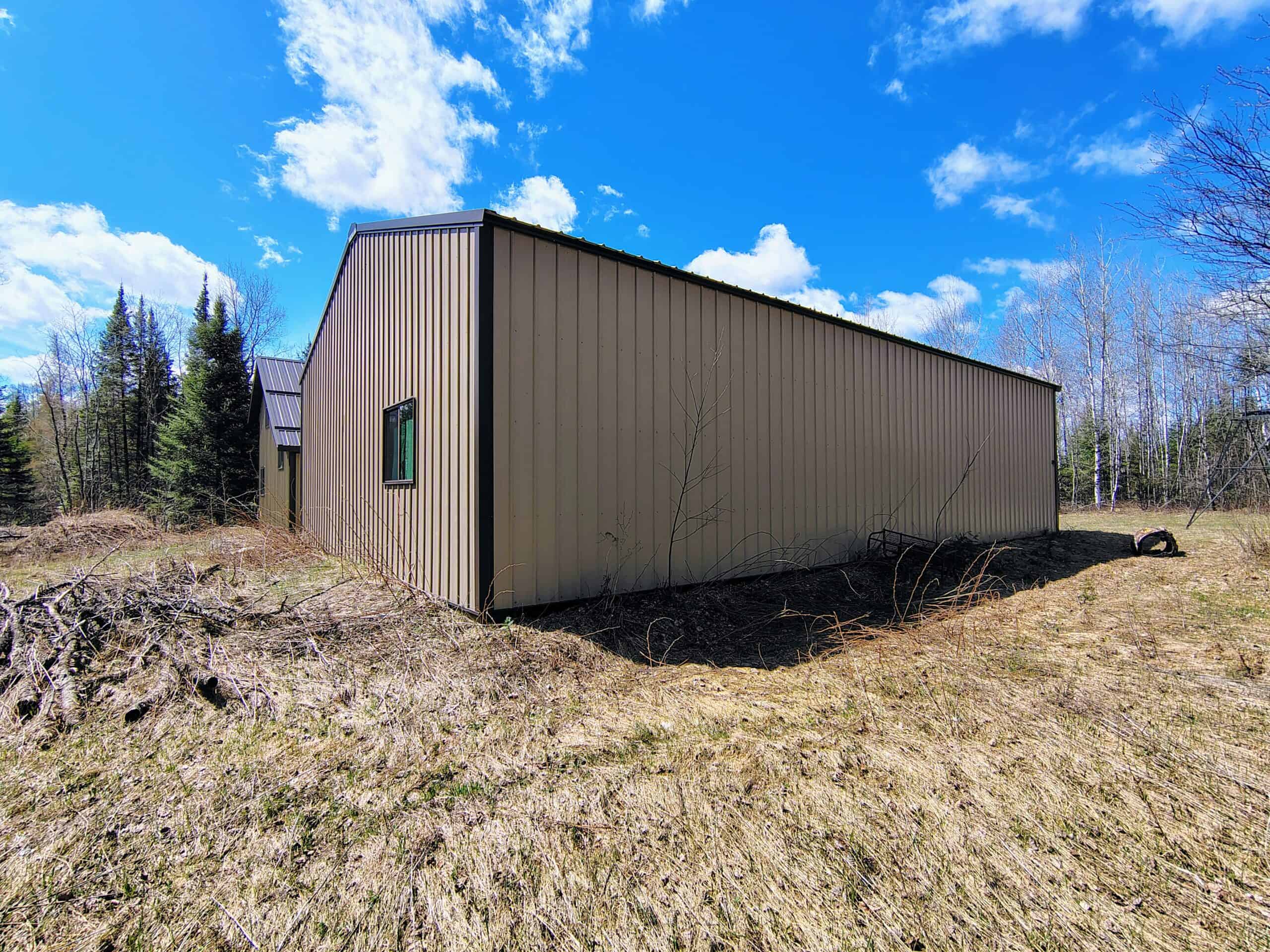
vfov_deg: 78.1
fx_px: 587
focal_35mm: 16
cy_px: 476
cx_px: 635
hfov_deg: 94.5
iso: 100
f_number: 2.2
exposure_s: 1/1022
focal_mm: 2.13
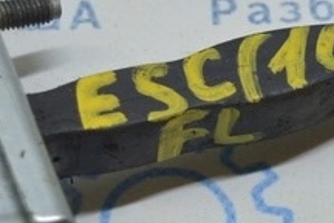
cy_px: 168
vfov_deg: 5.7
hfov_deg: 8.5
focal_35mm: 242
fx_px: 2245
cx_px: 218
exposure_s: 1/80
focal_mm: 34
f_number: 4.5
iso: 400
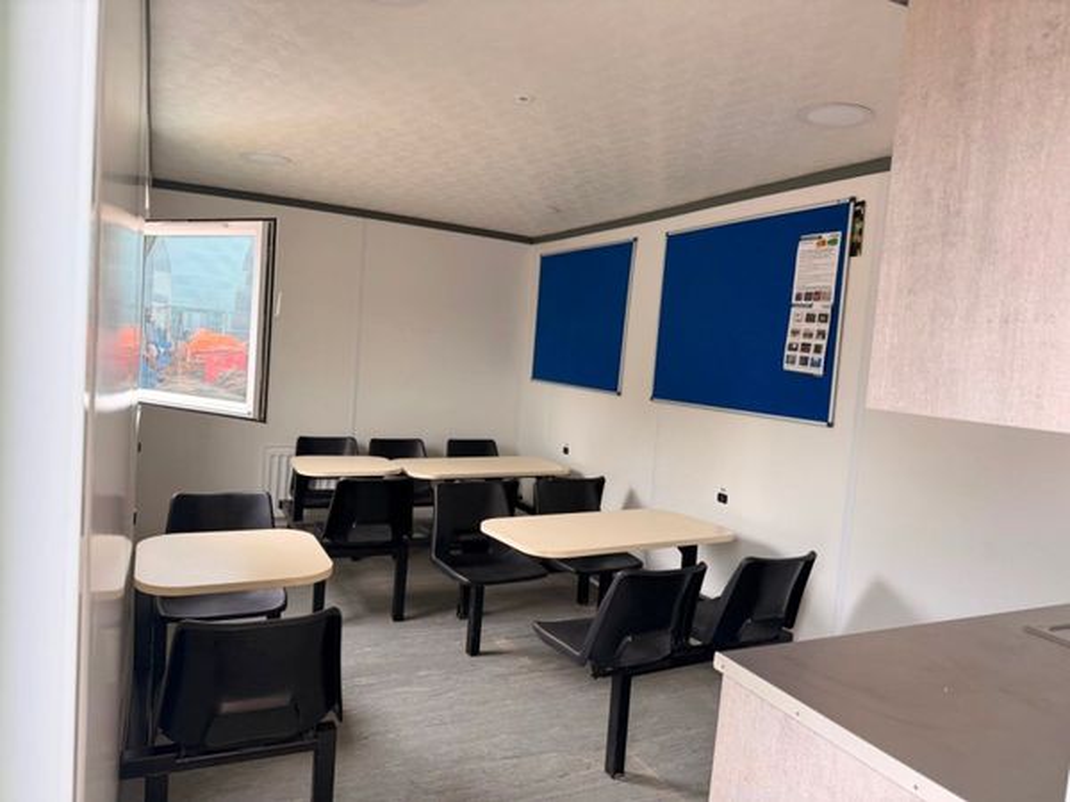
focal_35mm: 24
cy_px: 401
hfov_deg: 71.6
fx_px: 742
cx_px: 535
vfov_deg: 56.8
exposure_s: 1/196
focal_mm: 6.76
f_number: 1.78
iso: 160
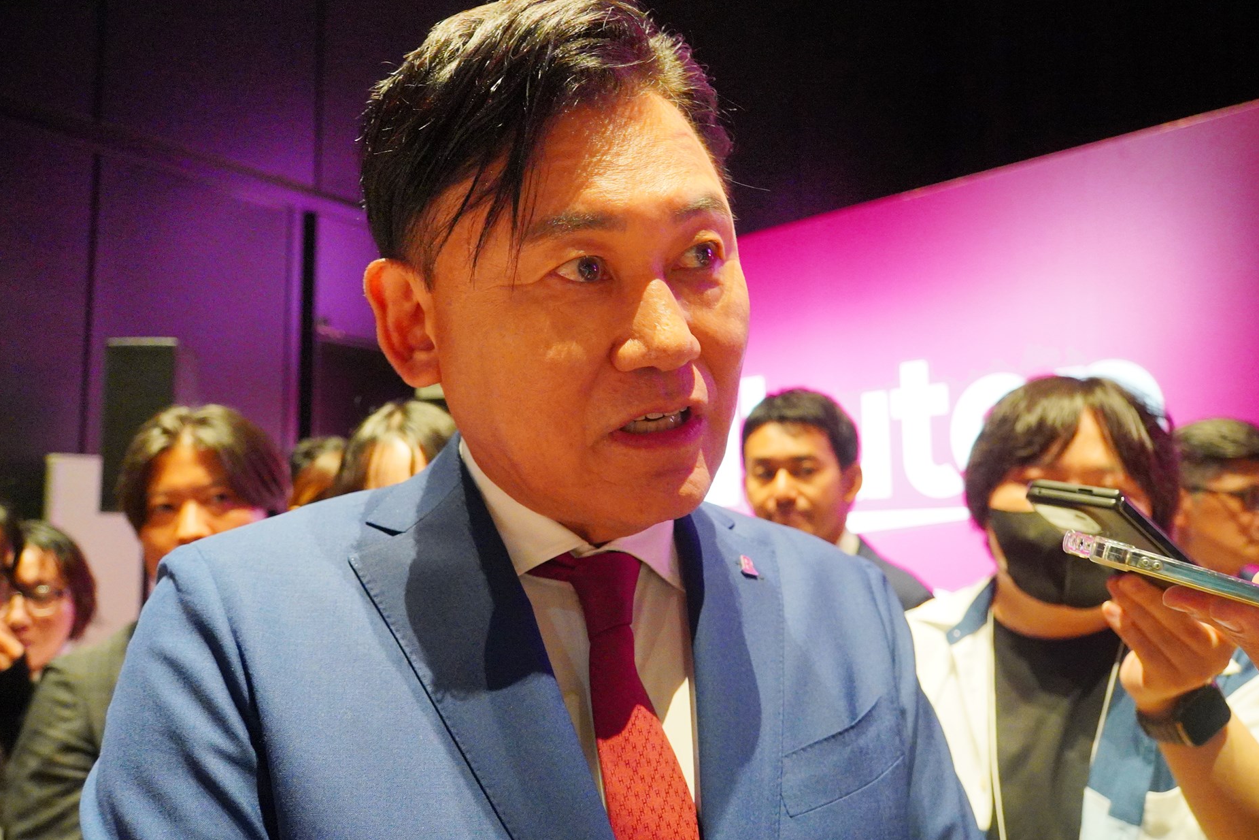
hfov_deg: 65.5
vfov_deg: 46.4
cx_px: 630
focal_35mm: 28
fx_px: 979
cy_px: 433
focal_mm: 18
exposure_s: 1/100
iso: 3200
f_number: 3.5
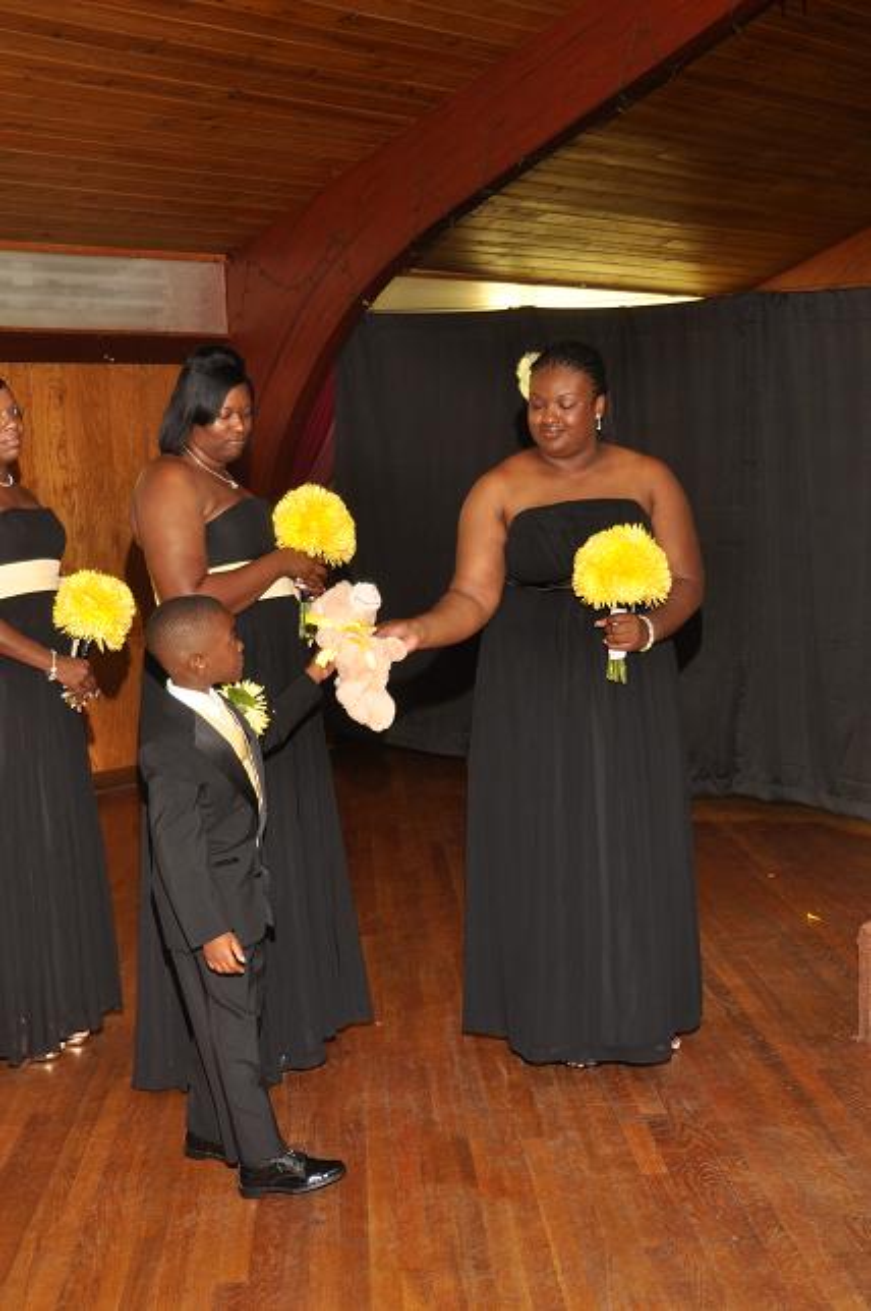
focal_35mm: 51
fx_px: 1855
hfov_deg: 26.4
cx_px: 436
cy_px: 656
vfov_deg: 38.9
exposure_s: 1/60
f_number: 5
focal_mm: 34
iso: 400
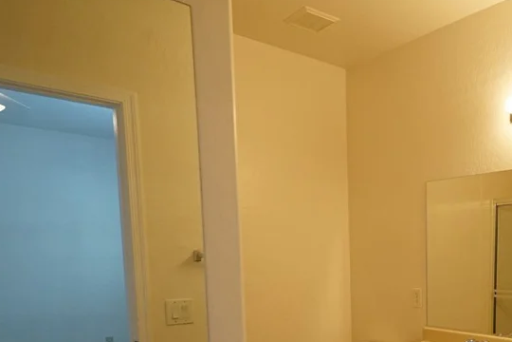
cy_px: 299
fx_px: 512
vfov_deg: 35.0
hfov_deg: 48.3
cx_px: 448
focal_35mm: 36
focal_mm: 19
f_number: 5.6
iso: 3200
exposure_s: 1/250
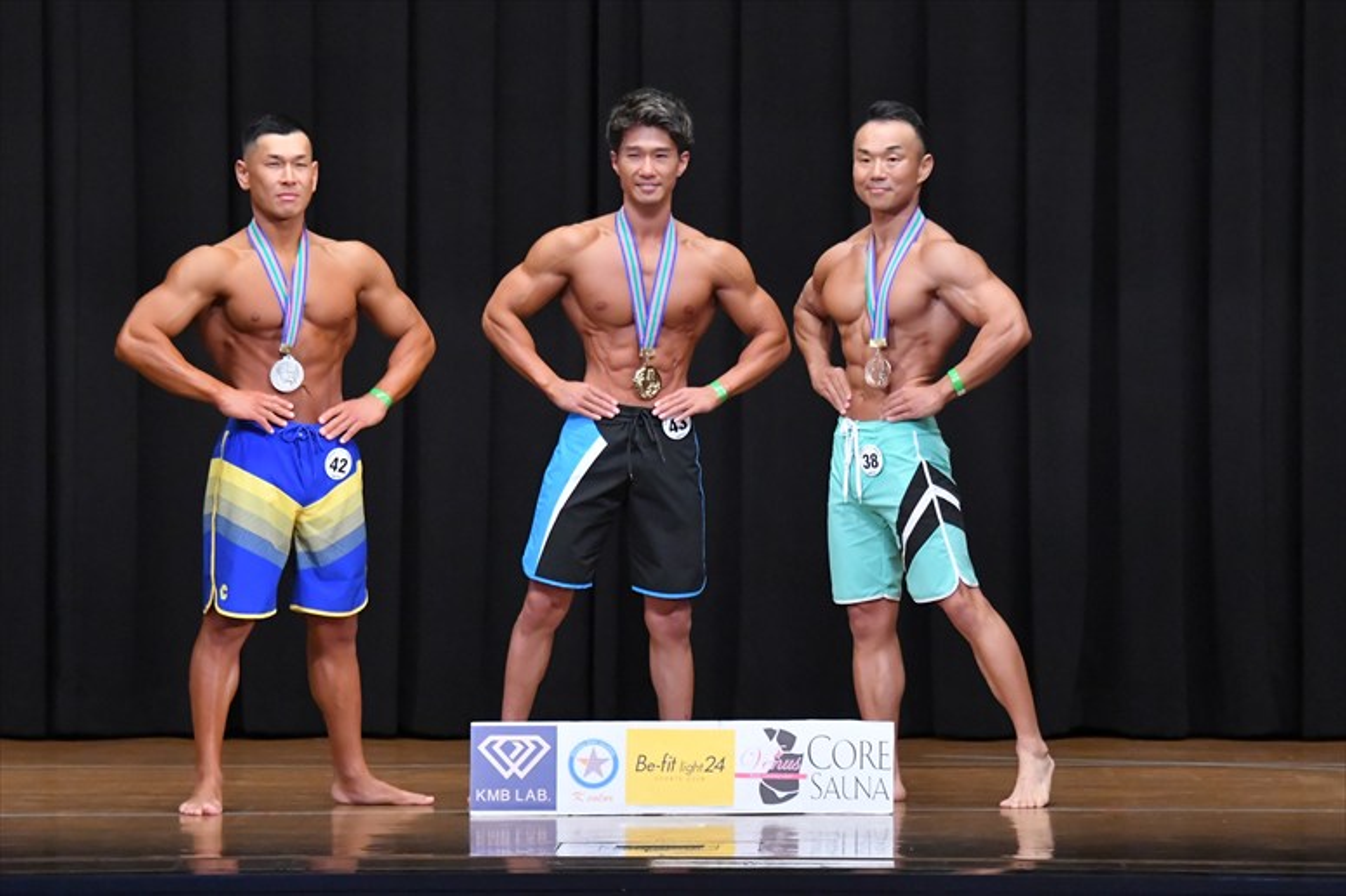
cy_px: 448
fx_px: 8110
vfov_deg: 6.3
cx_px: 673
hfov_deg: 9.5
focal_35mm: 217
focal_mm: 145
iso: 8000
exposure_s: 1/400
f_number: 5.6
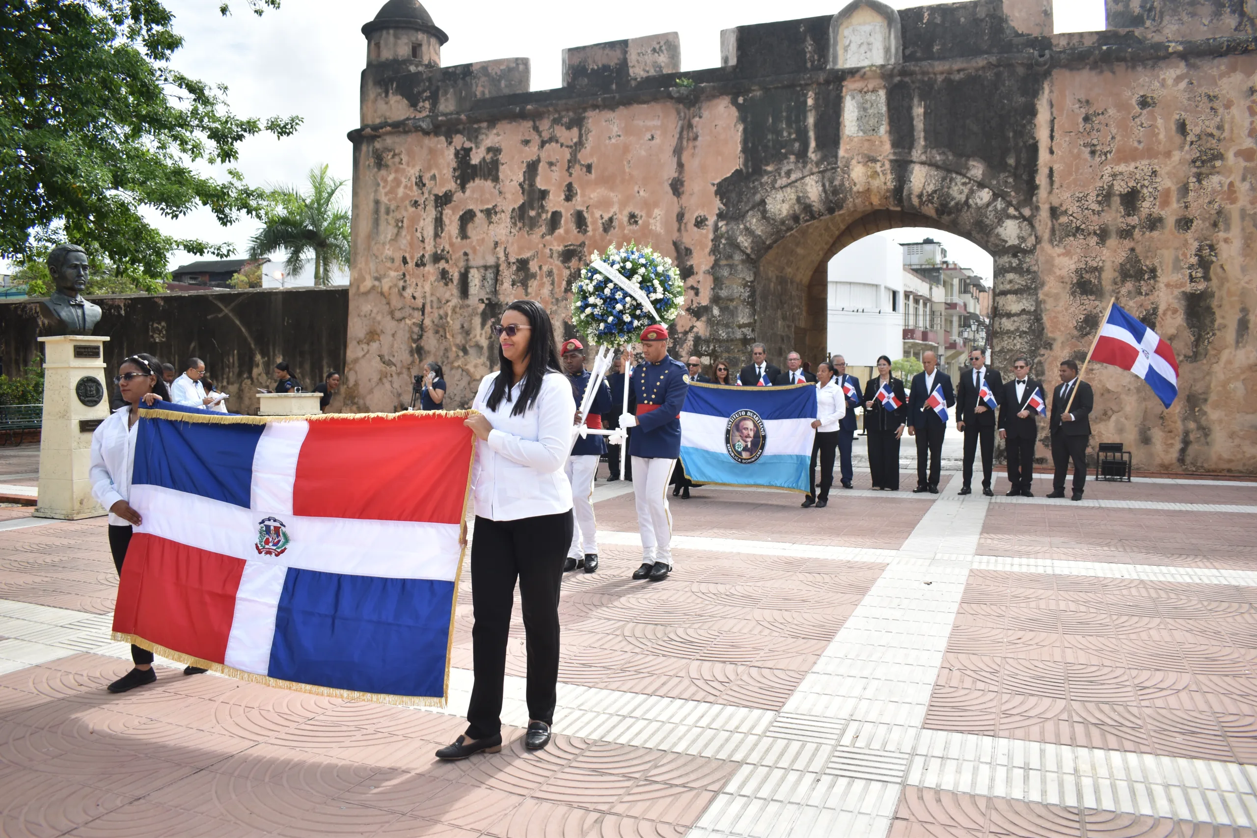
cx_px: 628
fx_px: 943
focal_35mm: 27
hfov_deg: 67.4
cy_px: 419
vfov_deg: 47.9
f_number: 3.5
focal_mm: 18
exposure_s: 1/500
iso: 100
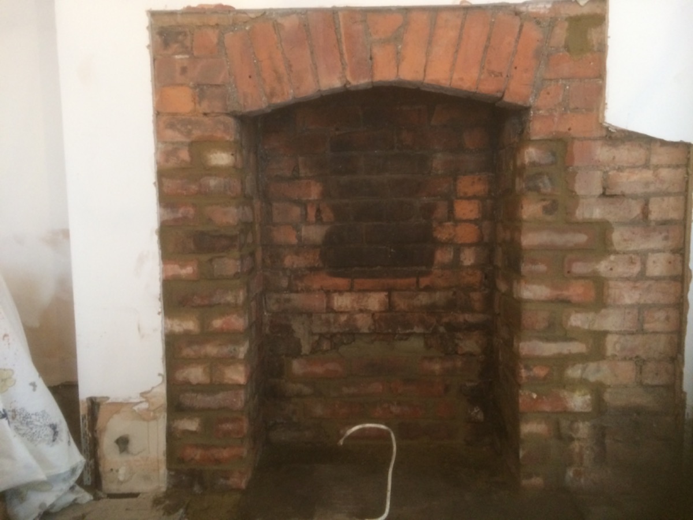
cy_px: 260
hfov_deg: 61.7
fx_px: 581
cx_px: 346
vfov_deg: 48.2
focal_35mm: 29
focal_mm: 4.15
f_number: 2.2
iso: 320
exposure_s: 1/33
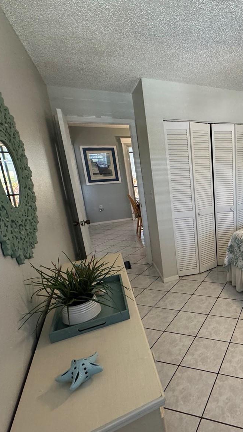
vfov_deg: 83.8
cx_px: 236
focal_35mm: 21
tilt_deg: -13.9
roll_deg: +2.0
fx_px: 240
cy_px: 220
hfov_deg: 46.1
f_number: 2.2
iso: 320
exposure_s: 1/60
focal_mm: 2.22
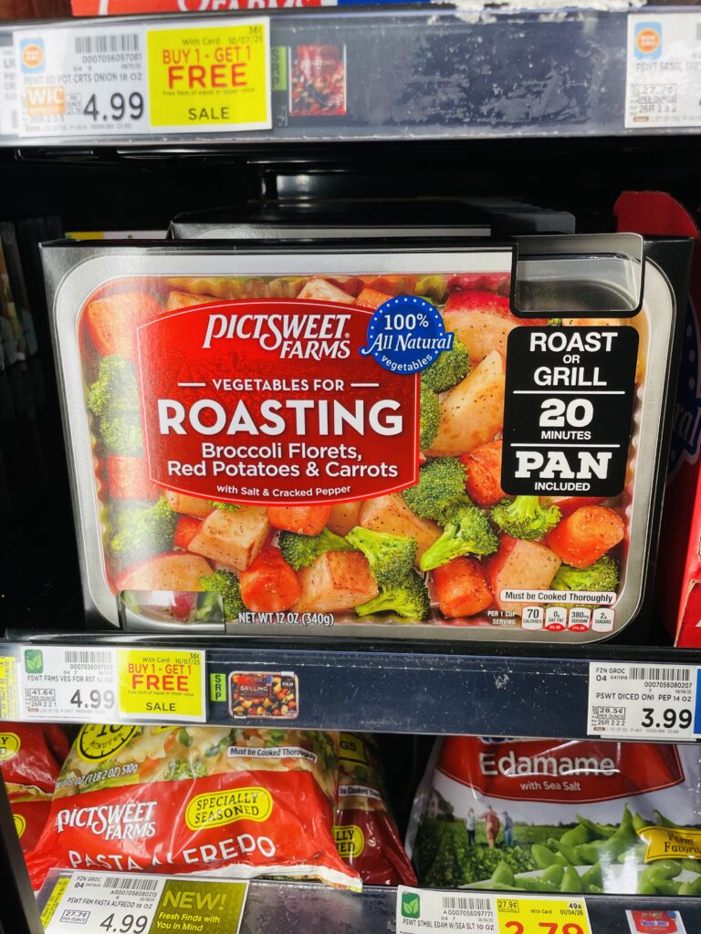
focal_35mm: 26
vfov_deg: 67.3
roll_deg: +1.3
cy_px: 467
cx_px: 350
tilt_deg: -21.9
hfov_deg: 53.1
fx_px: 702
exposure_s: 1/120
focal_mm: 4.2
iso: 80
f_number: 1.6
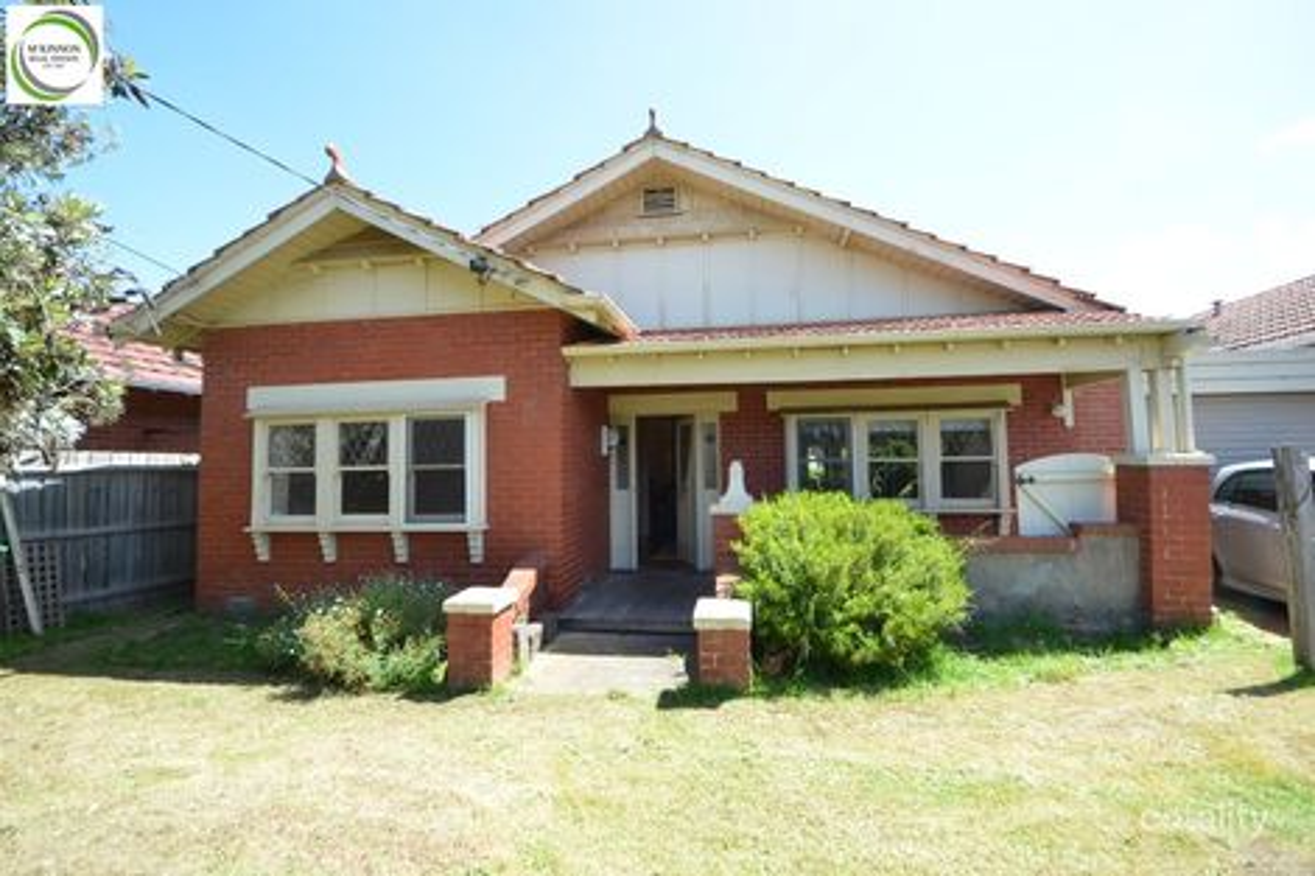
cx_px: 658
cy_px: 438
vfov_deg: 80.2
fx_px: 520
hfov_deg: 103.3
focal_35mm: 14
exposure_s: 1/250
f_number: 8
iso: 400
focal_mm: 9.5
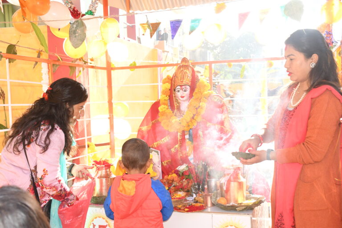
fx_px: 427
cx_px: 171
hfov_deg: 43.6
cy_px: 114
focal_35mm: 45
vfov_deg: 29.9
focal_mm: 30
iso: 800
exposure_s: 1/250
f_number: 4
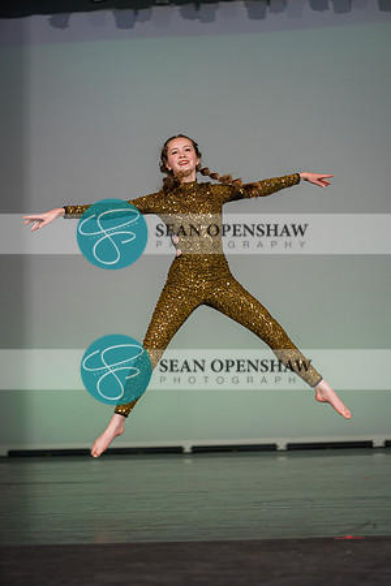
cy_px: 293
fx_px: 1303
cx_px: 196
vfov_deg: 25.4
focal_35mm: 80
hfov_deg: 17.1
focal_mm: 80
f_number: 2.8
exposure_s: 1/500
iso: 400
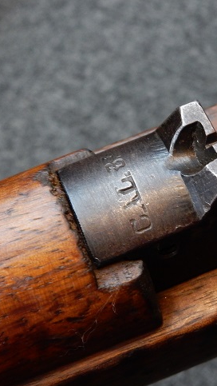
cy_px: 194
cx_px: 168
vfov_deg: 33.3
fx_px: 644
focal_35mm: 63
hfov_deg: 19.0
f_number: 4.2
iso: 450
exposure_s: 1/8
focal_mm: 7.6
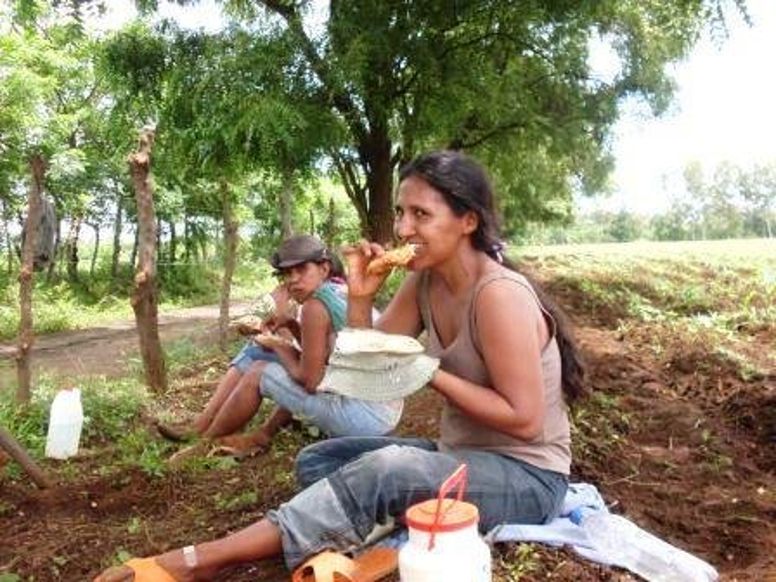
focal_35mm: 38
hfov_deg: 49.0
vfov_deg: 37.7
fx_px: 852
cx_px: 388
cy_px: 291
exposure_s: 1/250
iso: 80
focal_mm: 6.3
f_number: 2.8
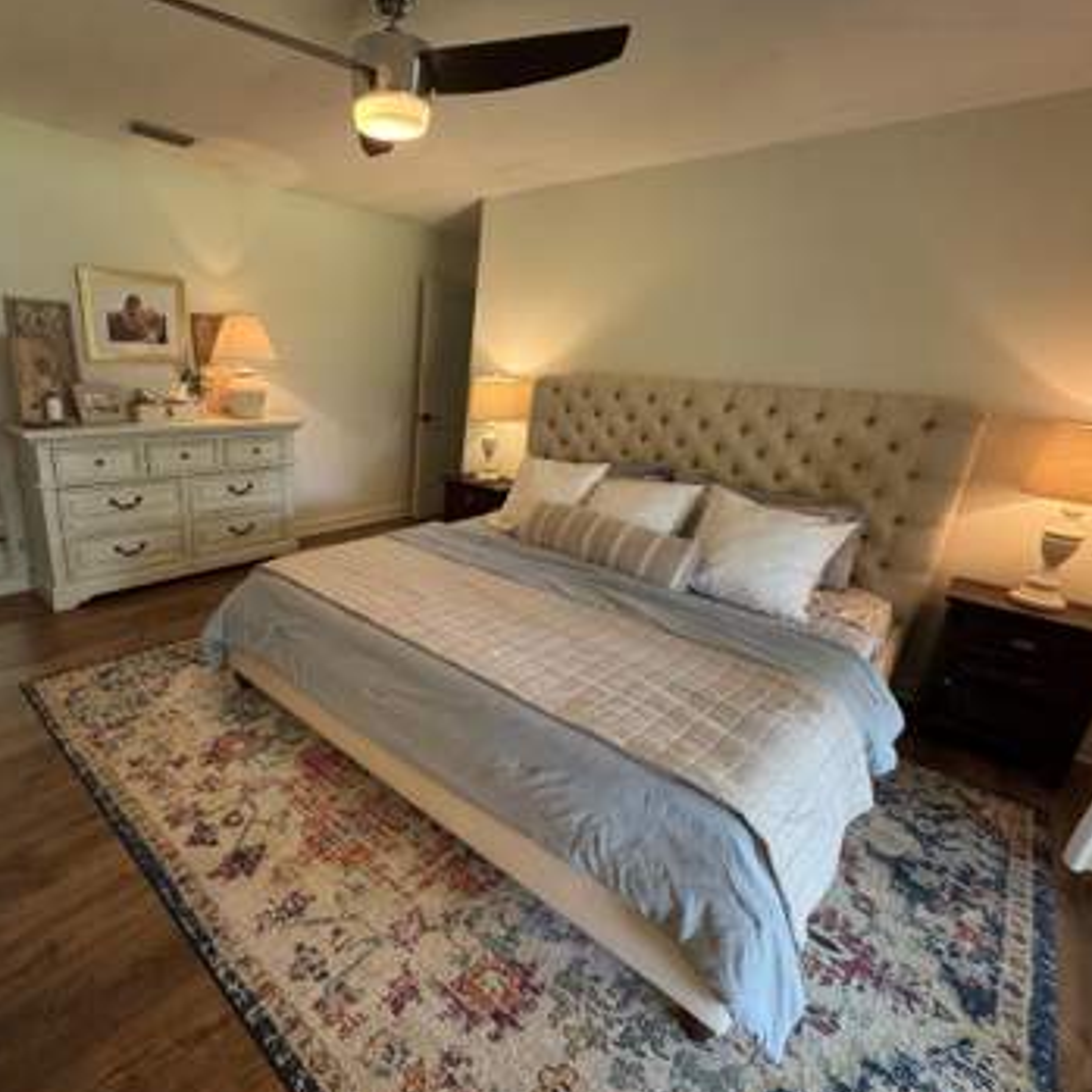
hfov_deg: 82.6
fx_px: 607
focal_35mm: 17
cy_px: 551
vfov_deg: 84.0
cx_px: 419
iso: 250
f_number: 2.2
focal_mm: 2.22
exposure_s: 1/60
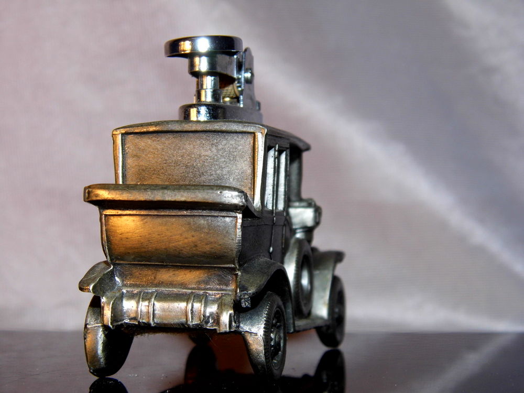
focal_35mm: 81
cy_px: 196
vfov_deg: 18.2
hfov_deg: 24.1
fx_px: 1226
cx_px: 262
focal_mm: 14.6
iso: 100
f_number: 4.2
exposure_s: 1/60
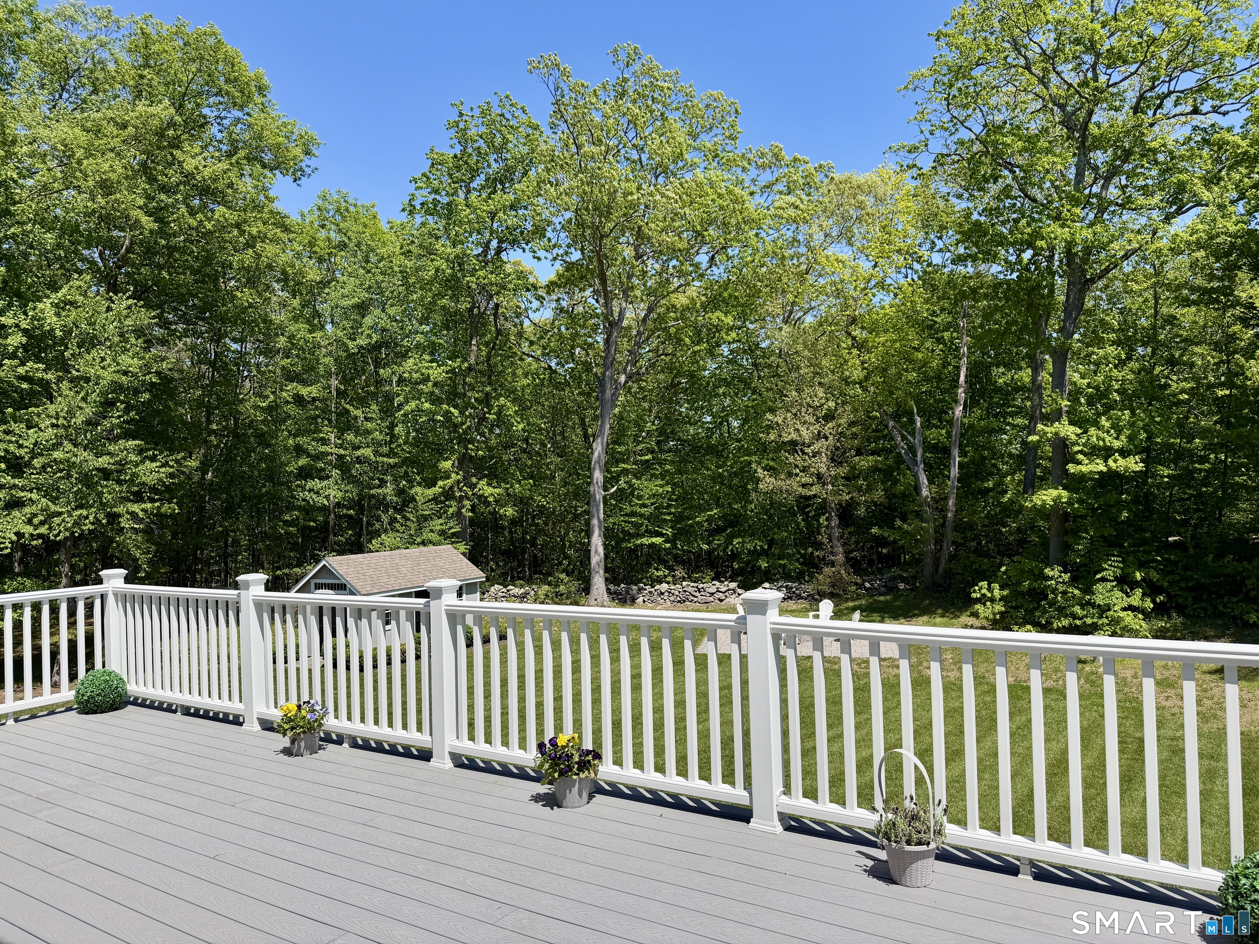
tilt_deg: +2.8
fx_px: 873
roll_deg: +1.6
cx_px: 630
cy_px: 472
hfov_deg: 71.6
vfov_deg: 56.8
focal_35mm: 24
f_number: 1.78
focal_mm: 6.76
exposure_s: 1/4167
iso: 80
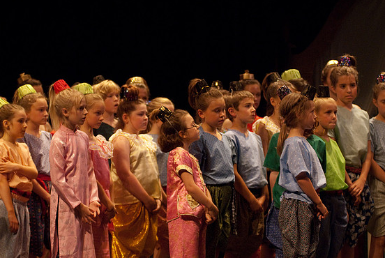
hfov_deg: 16.2
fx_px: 1350
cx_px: 192
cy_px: 132
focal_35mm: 126
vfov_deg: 10.9
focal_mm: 80
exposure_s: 1/200
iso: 1000
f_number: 2.8
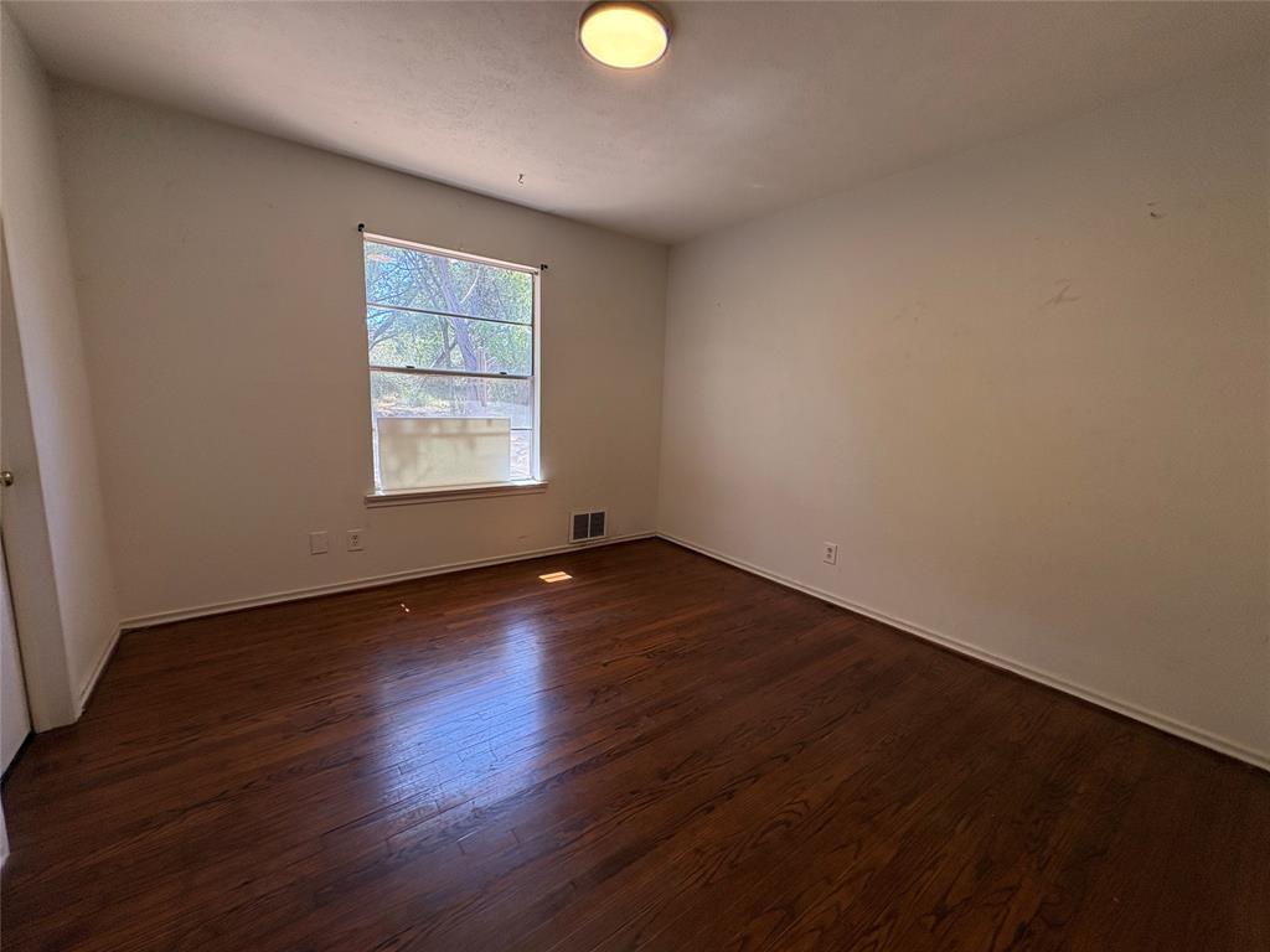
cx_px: 635
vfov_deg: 85.7
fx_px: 514
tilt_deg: -9.0
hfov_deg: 102.1
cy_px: 476
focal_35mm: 14
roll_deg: -1.6
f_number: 2.2
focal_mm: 2.22
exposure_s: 1/127
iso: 125
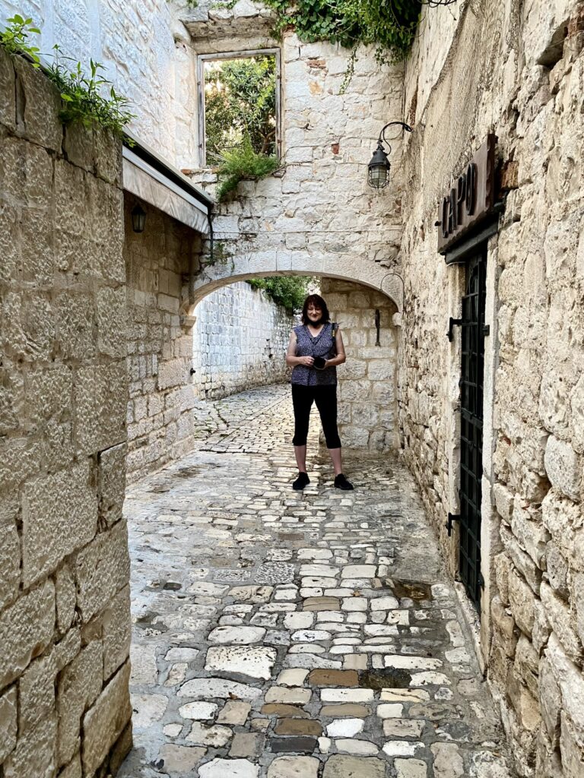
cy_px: 389
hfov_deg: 53.1
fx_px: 585
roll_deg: +3.1
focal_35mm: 26
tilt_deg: -2.6
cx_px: 292
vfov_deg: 67.3
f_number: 1.8
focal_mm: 4.25
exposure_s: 1/60
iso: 125
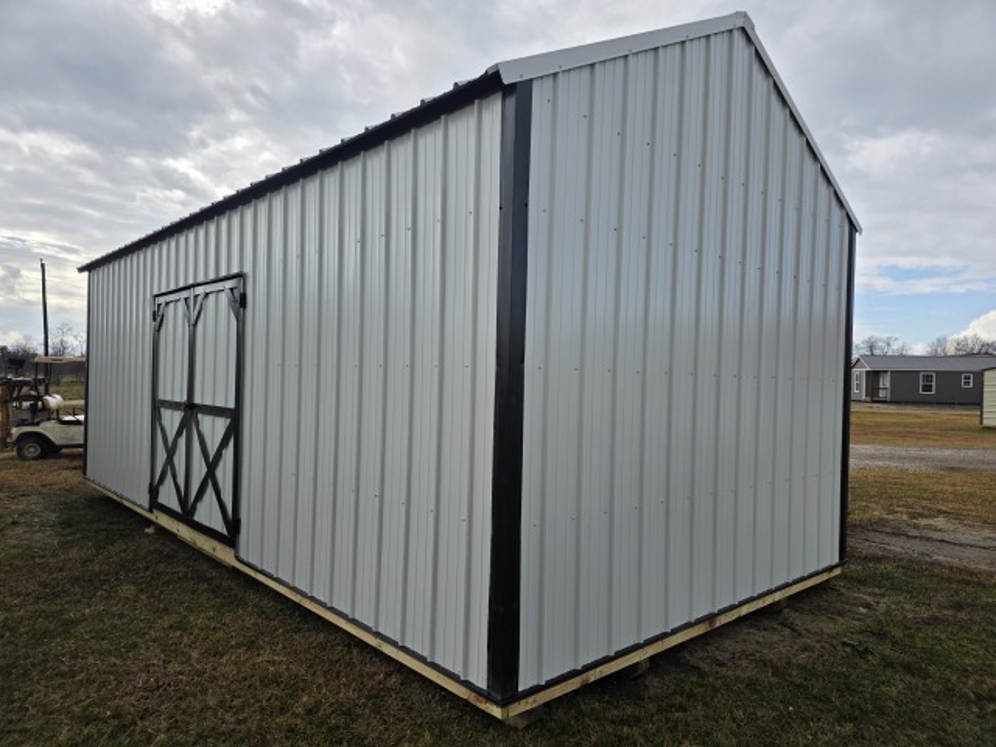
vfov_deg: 58.9
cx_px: 498
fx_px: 662
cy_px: 374
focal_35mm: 23
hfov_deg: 73.9
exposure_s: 1/4889
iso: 80
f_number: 1.7
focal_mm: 6.3
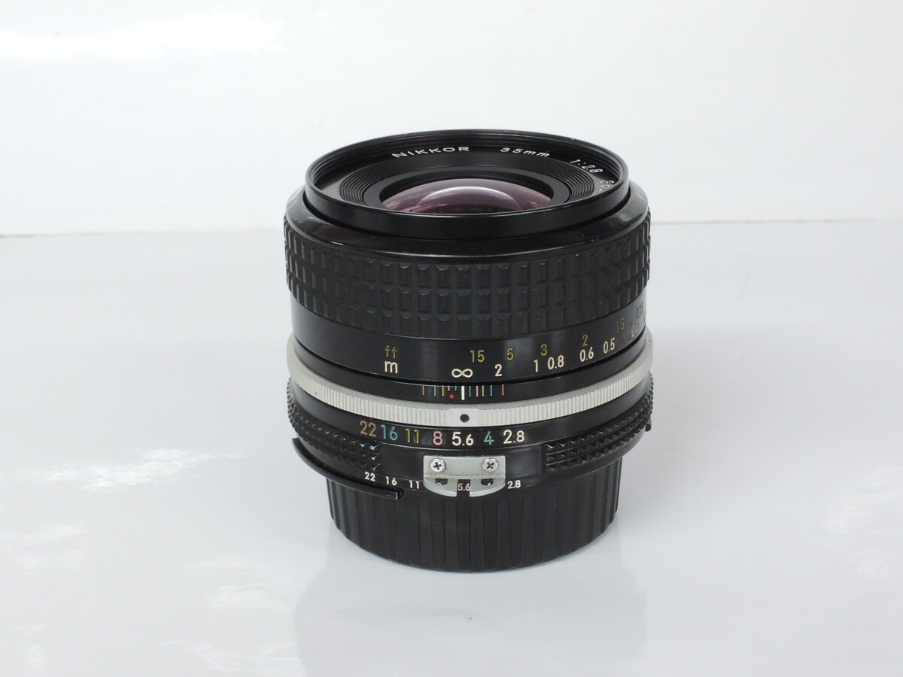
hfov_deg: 26.0
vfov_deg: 19.6
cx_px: 452
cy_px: 338
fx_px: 1956
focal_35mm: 75
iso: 800
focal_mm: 16
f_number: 7.3
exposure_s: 1/25
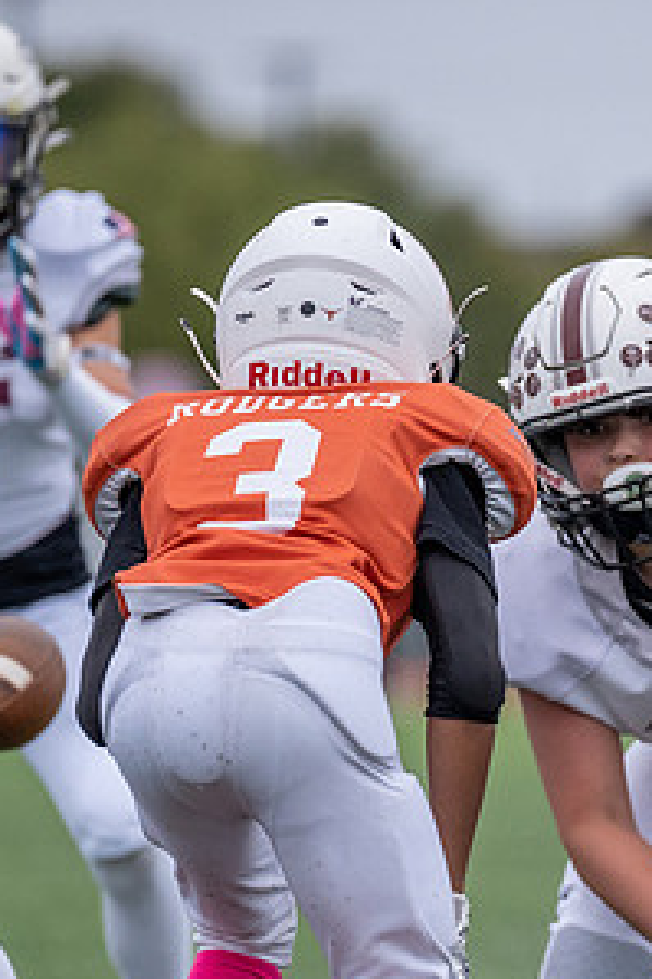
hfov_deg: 2.0
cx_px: 696
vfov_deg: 3.0
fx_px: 18983
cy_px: 651
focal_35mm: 698
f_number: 2.8
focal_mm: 200
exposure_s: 1/1250
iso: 640
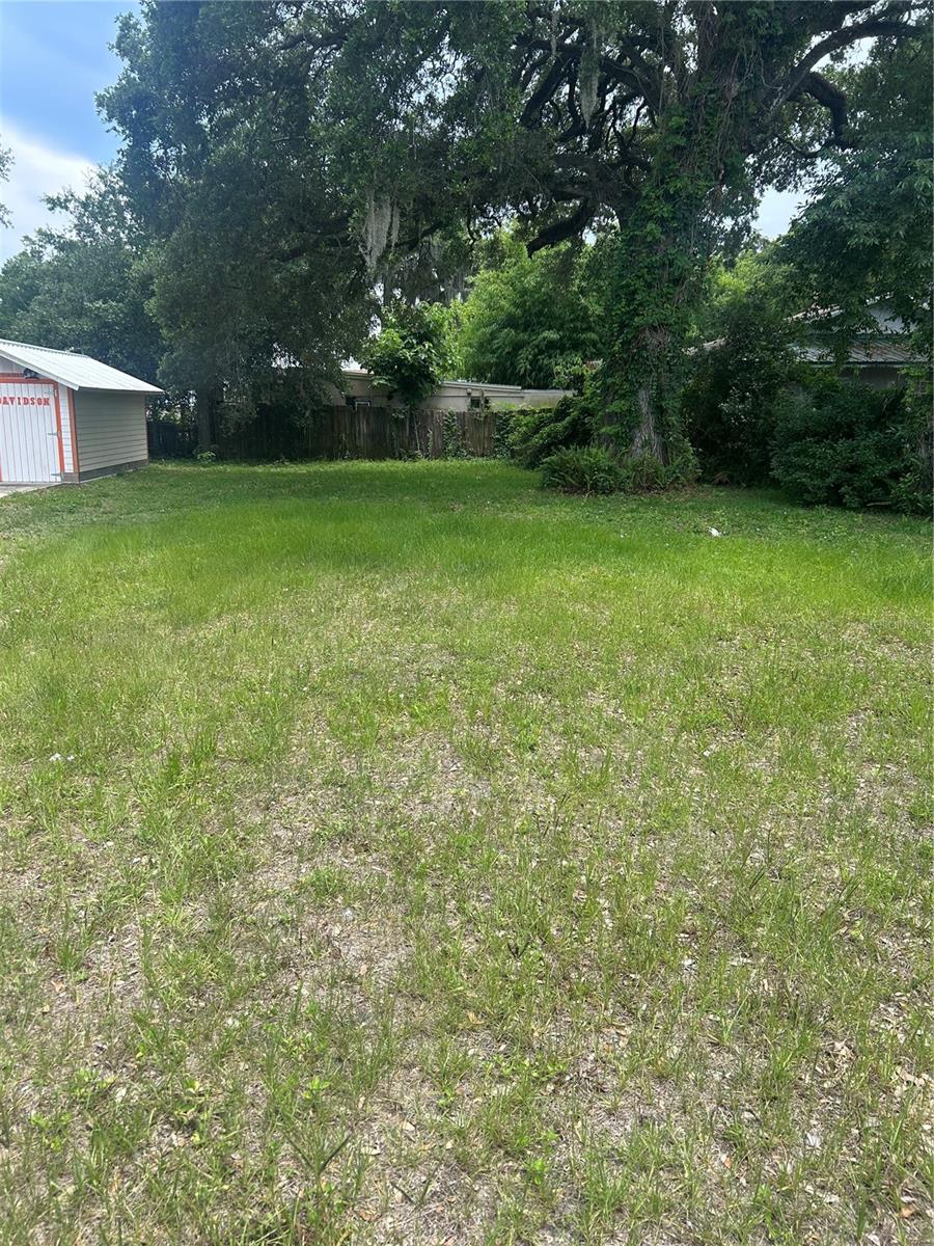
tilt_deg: -11.9
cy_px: 623
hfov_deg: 53.1
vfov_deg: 67.3
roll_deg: -1.3
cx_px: 467
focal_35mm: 26
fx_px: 935
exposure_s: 1/1019
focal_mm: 5.7
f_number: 1.5
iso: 50
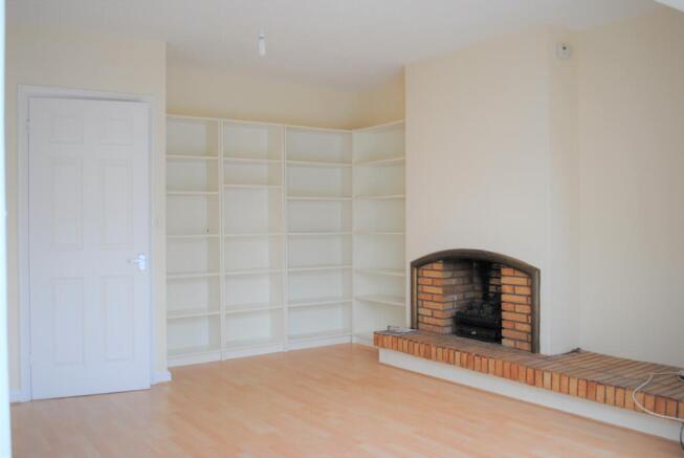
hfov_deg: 57.2
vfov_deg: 40.1
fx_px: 628
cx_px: 342
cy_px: 229
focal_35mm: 33
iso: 100
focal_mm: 22
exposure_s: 1/60
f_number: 3.8
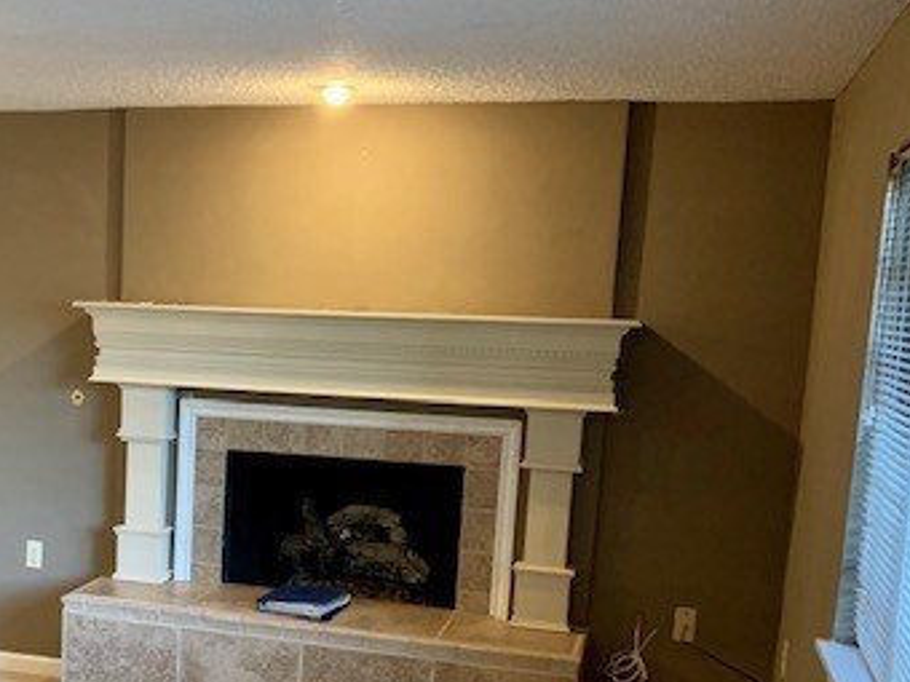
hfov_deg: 37.8
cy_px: 511
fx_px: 1288
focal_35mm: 49
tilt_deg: -8.0
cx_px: 209
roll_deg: -1.5
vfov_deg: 29.2
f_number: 1.8
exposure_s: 1/40
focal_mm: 4.25
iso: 320
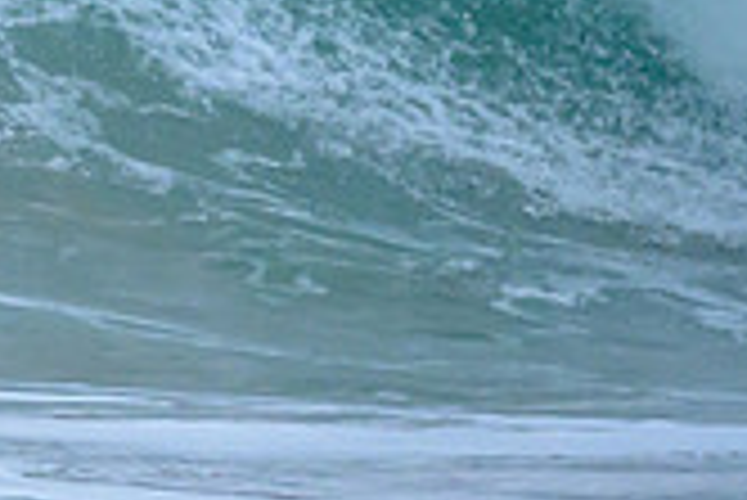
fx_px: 79187
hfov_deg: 0.5
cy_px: 60
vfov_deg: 0.4
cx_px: -435
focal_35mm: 3813
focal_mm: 800
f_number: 6.3
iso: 1000
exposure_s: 1/3200
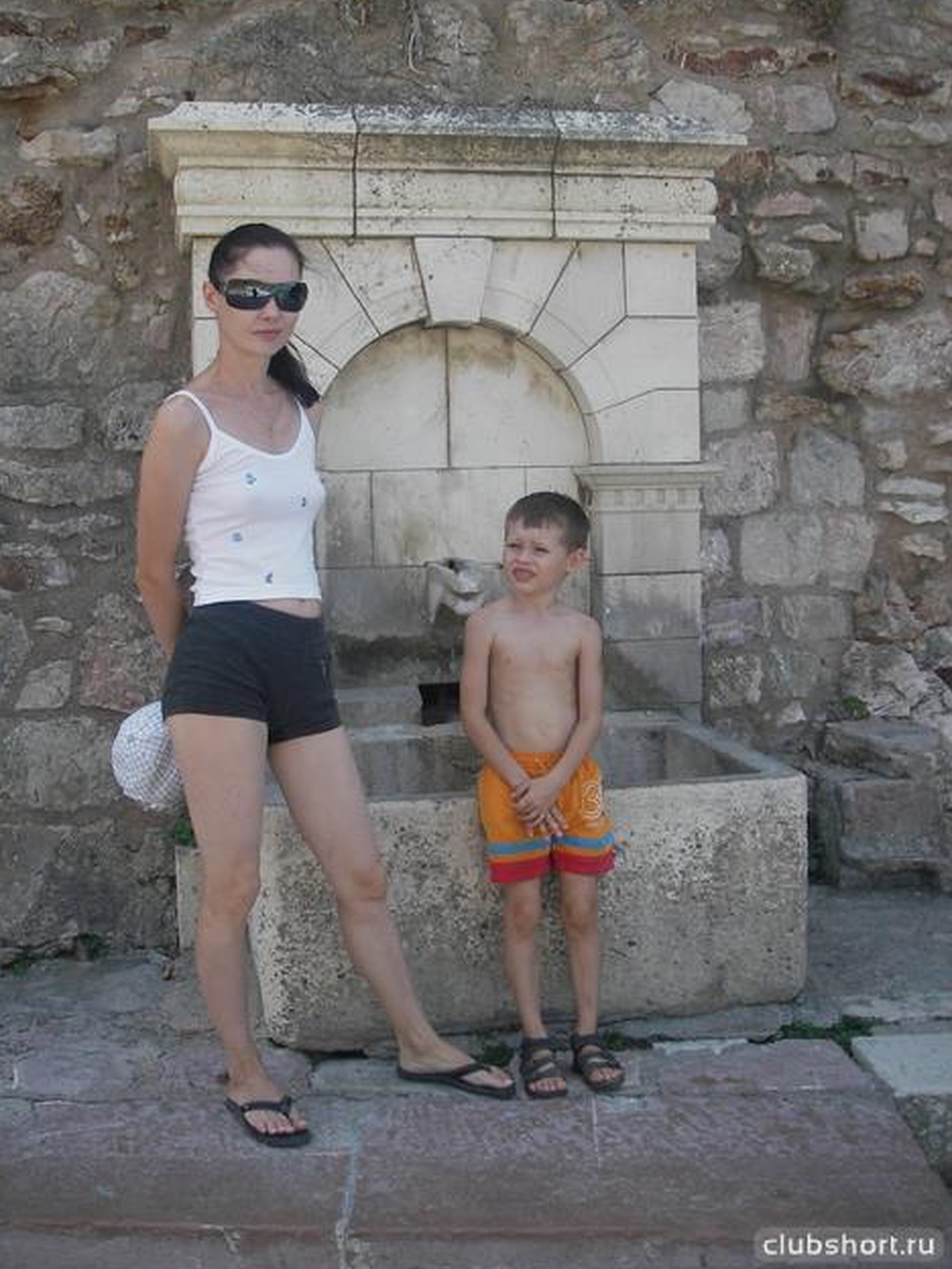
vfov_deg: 47.9
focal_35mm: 39
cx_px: 468
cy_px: 622
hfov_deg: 36.8
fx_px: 1430
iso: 50
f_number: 3.3
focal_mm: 6.3
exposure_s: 1/200
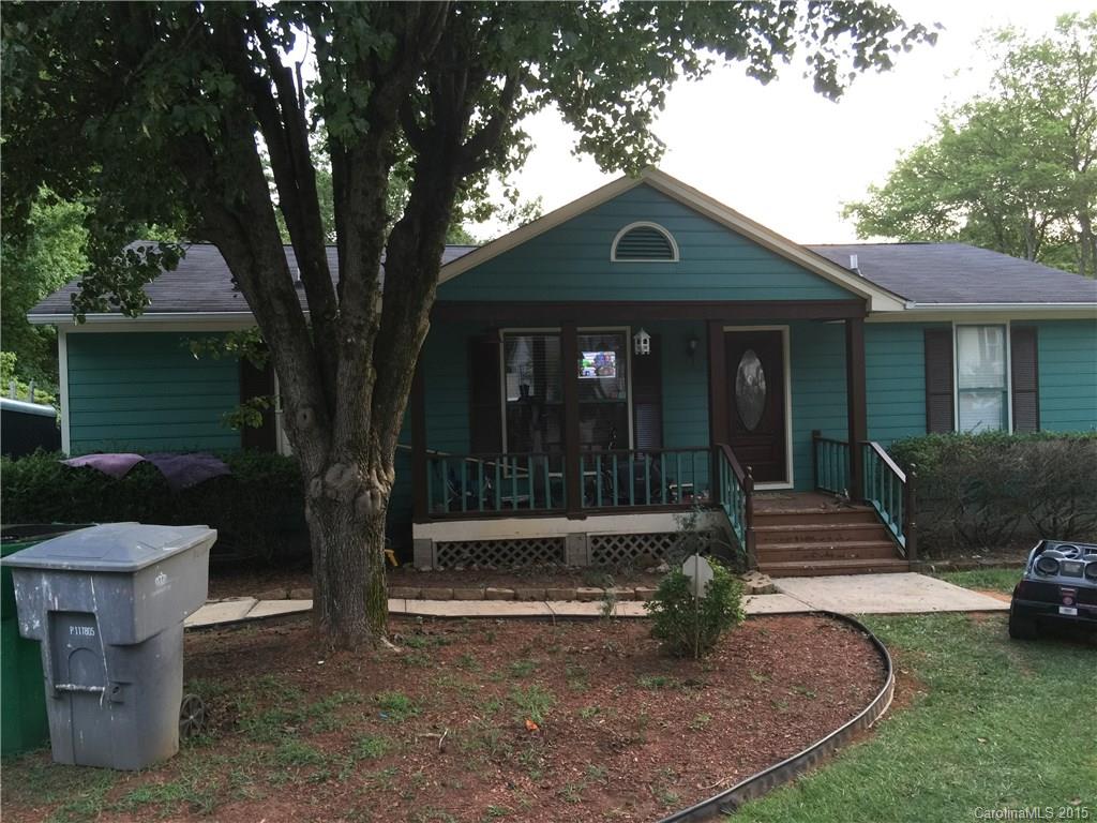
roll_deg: -0.7
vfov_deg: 48.2
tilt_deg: +0.5
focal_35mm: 29
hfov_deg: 61.7
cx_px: 548
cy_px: 412
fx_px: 919
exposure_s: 1/15
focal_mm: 4.15
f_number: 2.2
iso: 32
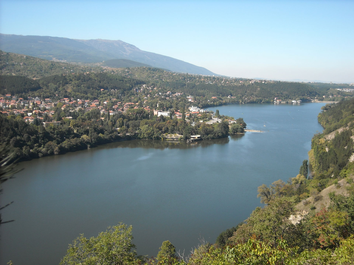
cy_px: 132
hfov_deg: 42.9
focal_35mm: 44
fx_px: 450
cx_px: 177
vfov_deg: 32.9
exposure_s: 1/148
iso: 64
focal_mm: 7.1
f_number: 6.1
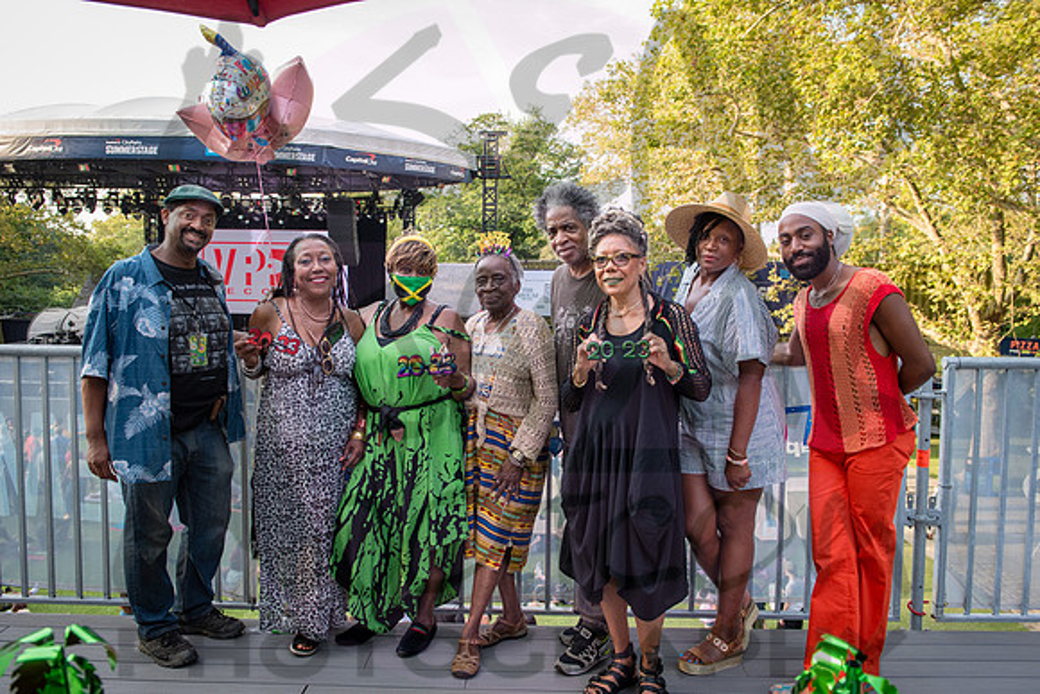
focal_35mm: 29
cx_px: 520
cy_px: 347
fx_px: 840
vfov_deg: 44.9
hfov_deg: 63.5
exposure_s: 1/250
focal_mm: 28
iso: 500
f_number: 4.5
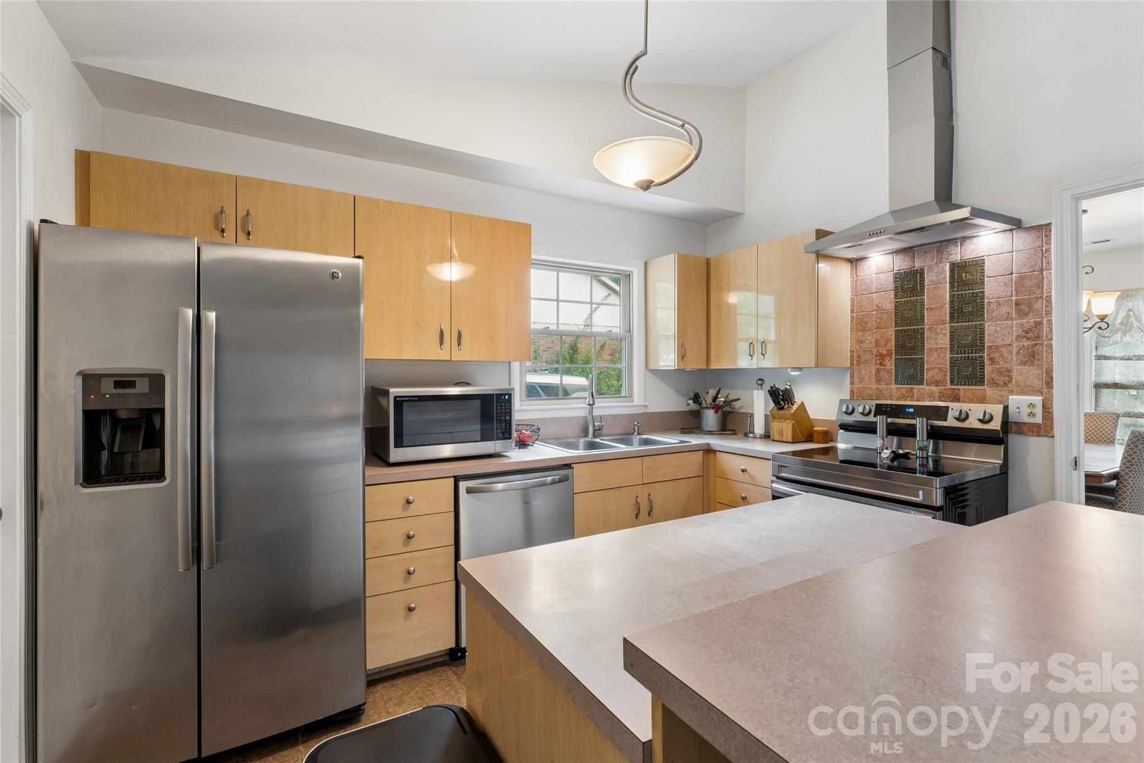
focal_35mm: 16
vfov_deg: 73.4
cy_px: 382
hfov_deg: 96.4
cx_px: 572
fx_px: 512
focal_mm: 16.1
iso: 400
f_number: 13
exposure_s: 1/4
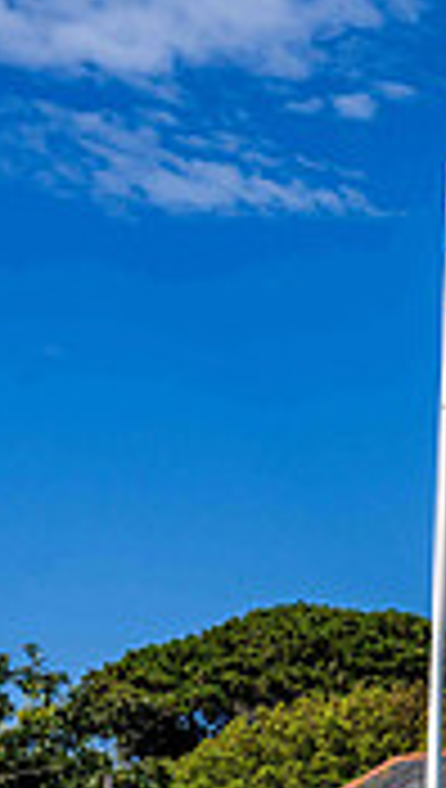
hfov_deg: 7.4
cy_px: 691
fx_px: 3119
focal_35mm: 149
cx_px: 1207
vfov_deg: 14.3
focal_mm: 43
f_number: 8
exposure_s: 1/320
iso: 50
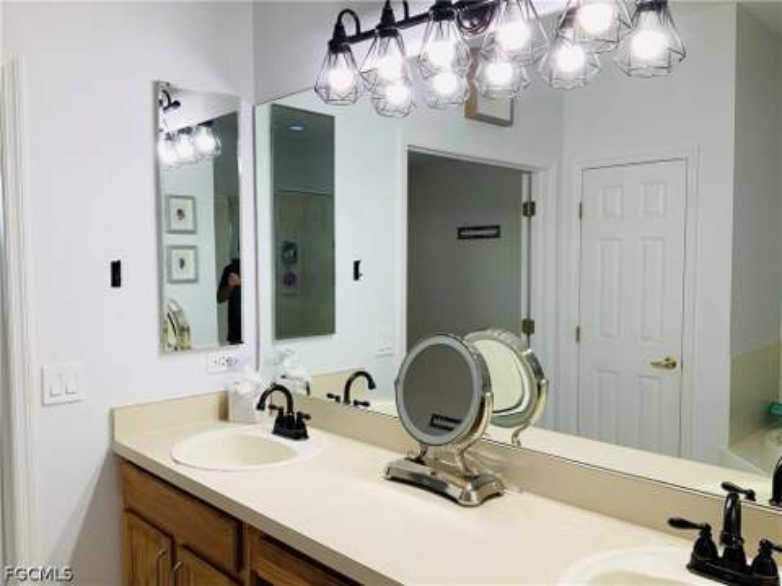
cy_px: 293
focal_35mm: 29
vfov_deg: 48.2
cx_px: 391
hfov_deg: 61.7
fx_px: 655
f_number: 1.8
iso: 32
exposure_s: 1/120
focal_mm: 3
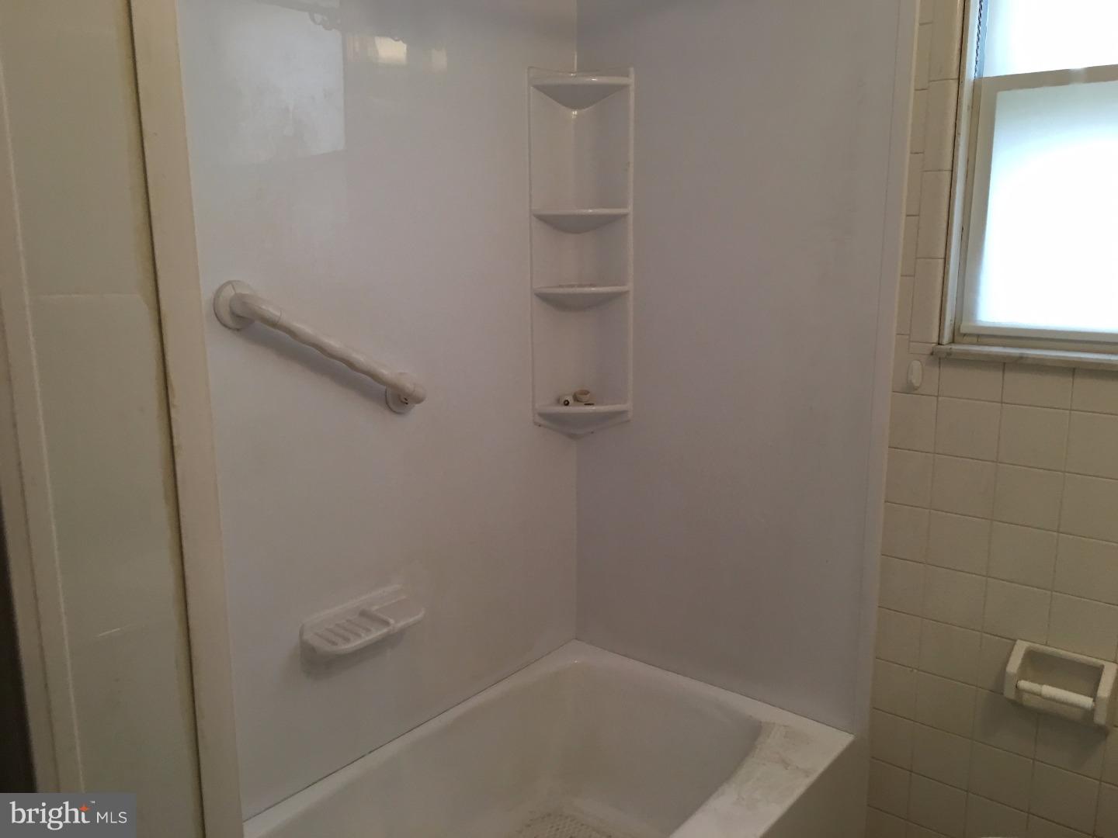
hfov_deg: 61.7
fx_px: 937
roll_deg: -0.4
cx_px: 559
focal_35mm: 29
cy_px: 419
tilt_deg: -10.2
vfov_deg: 48.2
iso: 80
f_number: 2.2
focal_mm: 4.15
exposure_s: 1/30
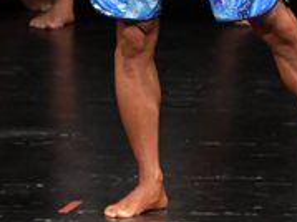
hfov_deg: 1.9
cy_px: -99
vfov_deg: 1.4
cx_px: 563
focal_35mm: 1063
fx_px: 9114
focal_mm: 170
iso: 3200
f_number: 5.6
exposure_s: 1/400
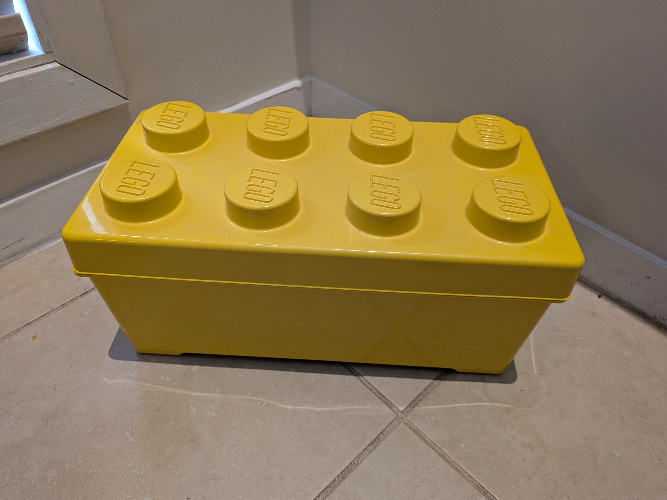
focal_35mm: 24
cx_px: 334
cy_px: 250
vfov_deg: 56.8
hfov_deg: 71.6
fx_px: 462
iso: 292
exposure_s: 1/60
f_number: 1.7
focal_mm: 4.53
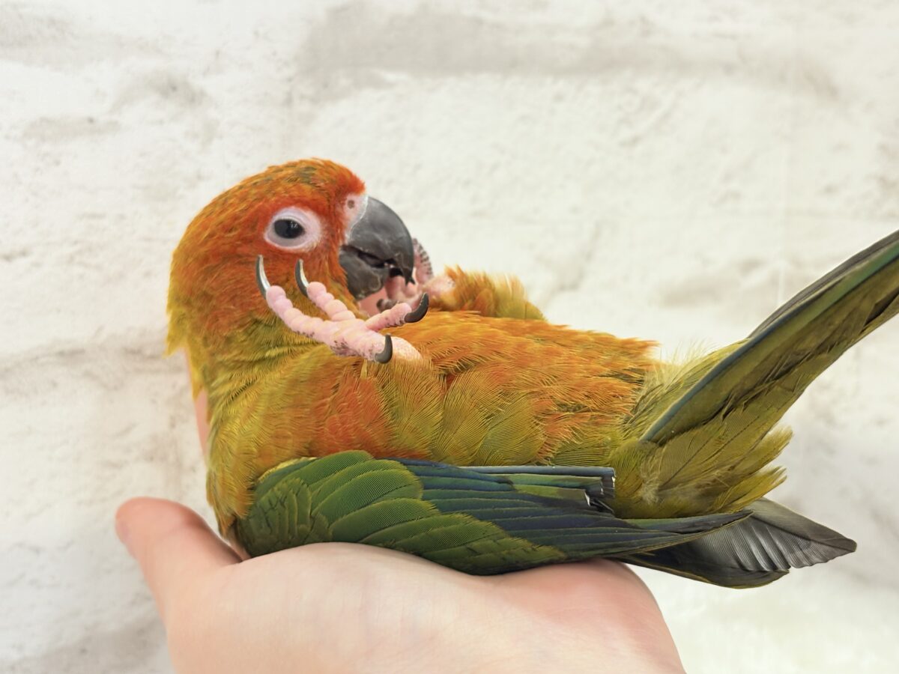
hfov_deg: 36.8
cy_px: 337
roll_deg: -0.5
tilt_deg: -9.2
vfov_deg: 28.0
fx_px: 1350
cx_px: 450
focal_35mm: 52
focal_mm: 5.96
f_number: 1.6
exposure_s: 1/50
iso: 50
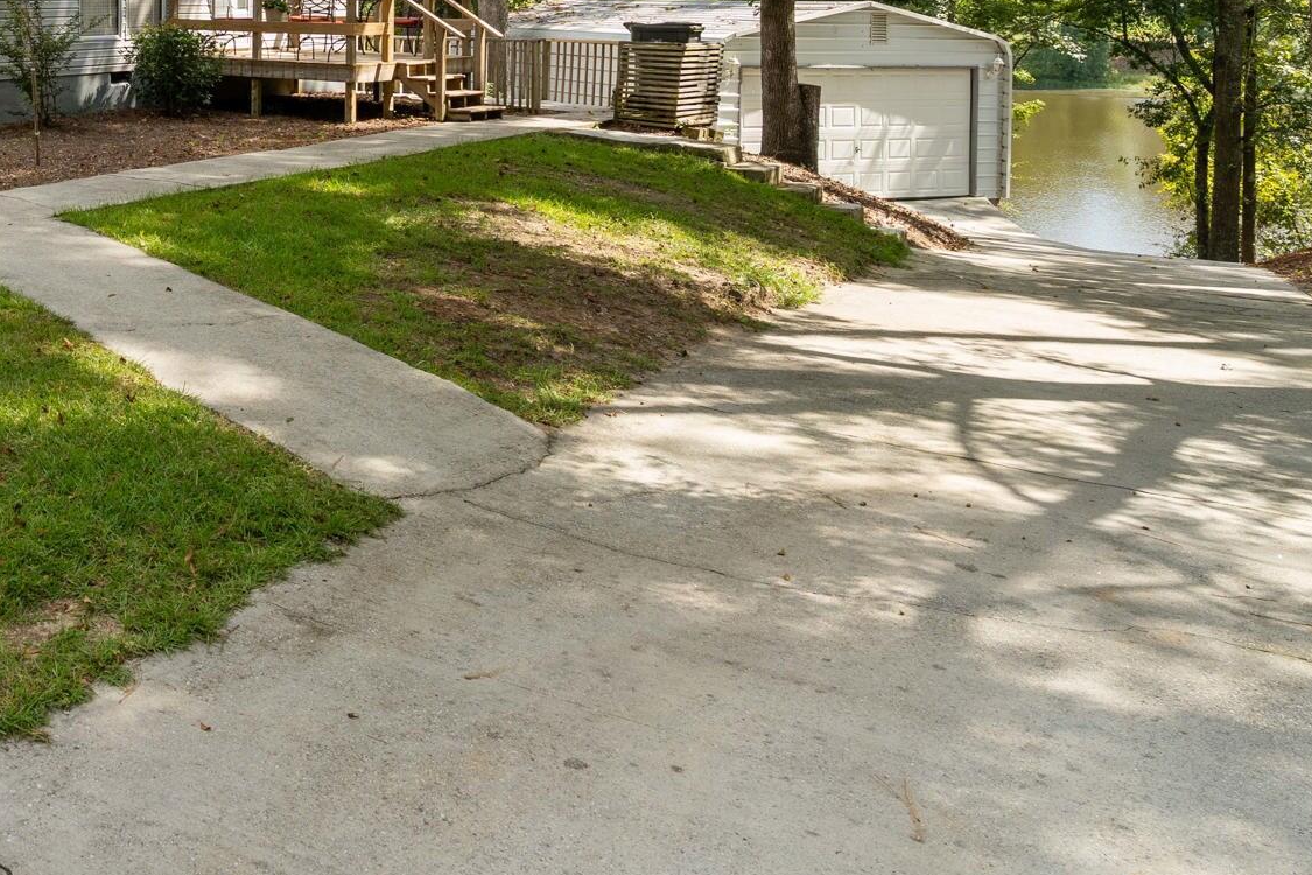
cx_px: 110
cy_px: -11
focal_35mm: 40
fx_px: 1458
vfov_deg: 30.8
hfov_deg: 43.8
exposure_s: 1/40
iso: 80
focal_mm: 18
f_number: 8
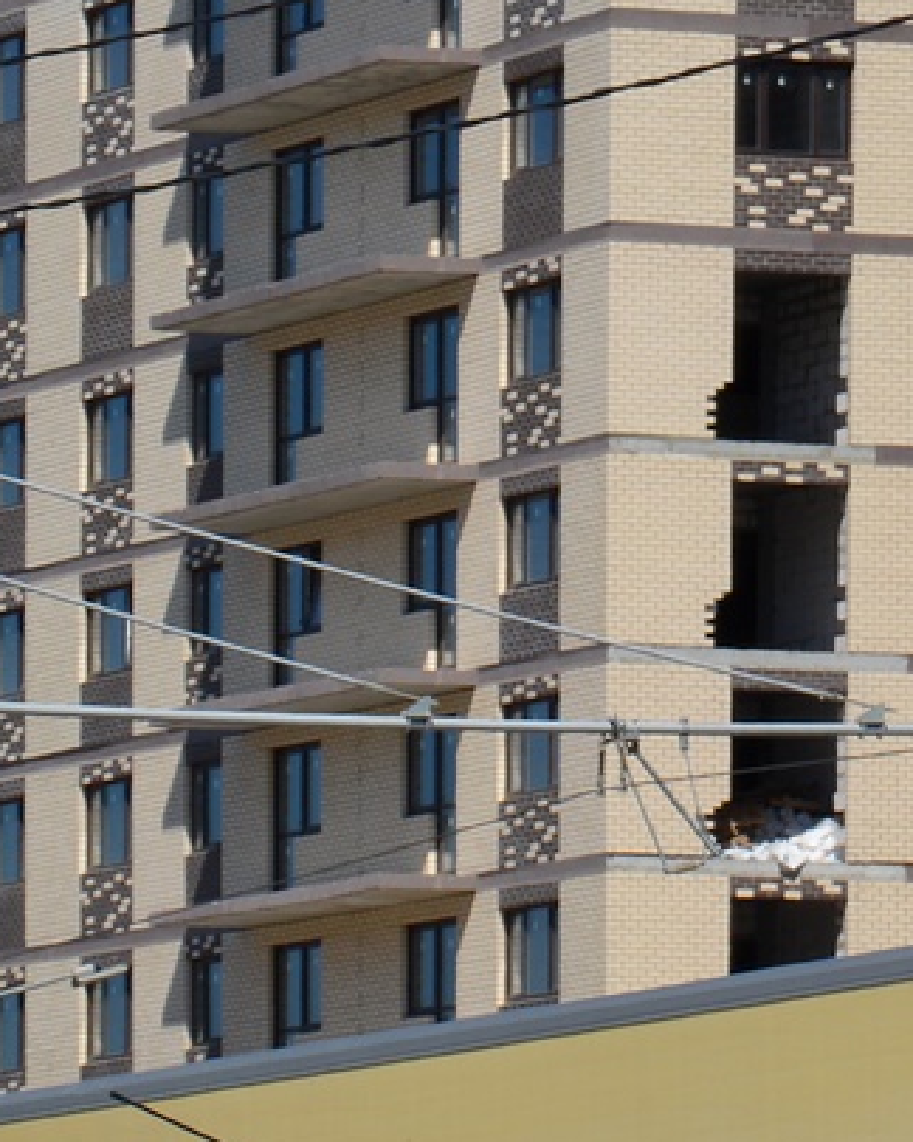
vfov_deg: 6.0
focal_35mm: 323
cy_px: 1394
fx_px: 10910
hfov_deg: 4.8
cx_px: -104
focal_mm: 62
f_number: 10
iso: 100
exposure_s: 1/400
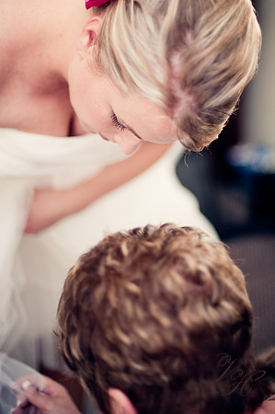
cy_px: 207
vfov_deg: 39.6
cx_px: 138
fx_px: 574
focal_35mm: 50
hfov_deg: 26.9
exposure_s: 1/250
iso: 400
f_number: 1.4
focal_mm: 50
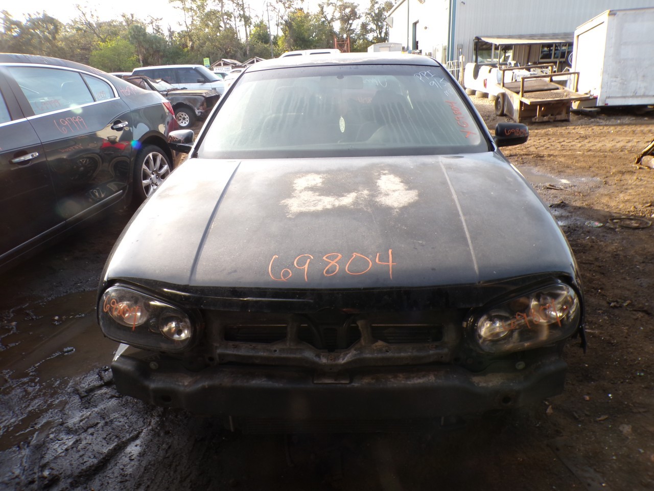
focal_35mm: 24
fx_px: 453
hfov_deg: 71.6
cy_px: 246
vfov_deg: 56.8
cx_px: 327
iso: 100
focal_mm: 4.3
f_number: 4.4
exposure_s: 1/85
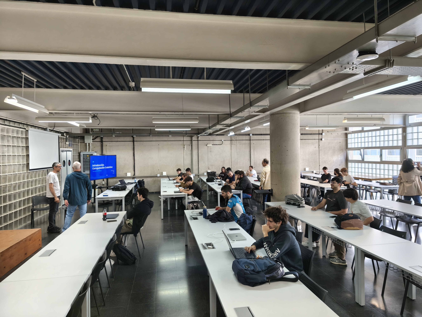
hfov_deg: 73.9
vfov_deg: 58.9
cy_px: 158
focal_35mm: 23
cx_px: 211
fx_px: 280
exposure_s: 1/50
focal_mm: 5.35
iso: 320
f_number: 1.7
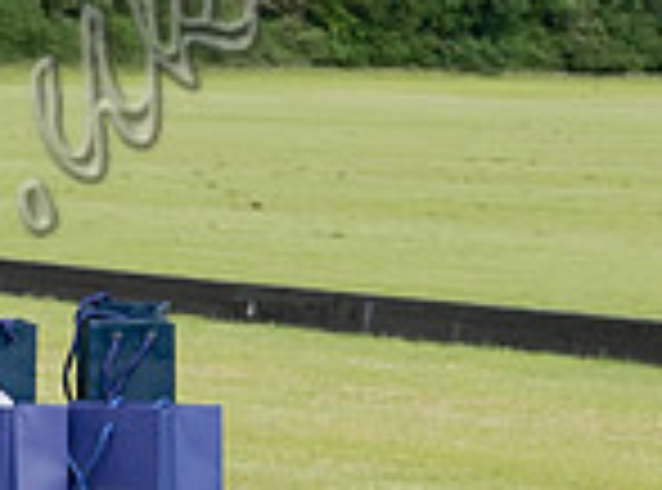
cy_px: 636
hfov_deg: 8.3
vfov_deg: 6.3
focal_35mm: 231
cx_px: -446
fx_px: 4400
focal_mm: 22.7
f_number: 5.6
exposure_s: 1/320
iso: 200
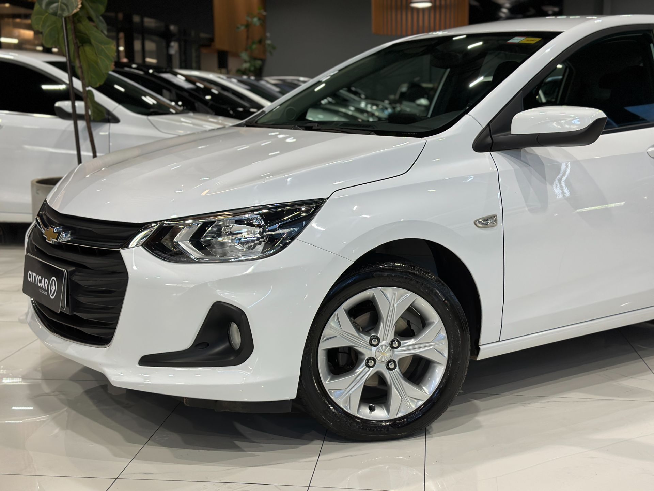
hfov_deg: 39.7
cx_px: 327
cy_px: 246
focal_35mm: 48
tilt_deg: -9.7
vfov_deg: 30.3
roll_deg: +0.4
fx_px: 907
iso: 125
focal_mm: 6.86
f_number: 1.78
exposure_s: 1/170
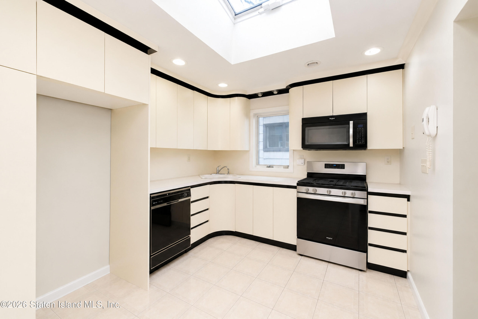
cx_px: 239
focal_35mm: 15
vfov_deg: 77.3
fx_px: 199
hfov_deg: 100.4
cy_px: 160
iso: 2000
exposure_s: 1/80
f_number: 7.1
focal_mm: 10
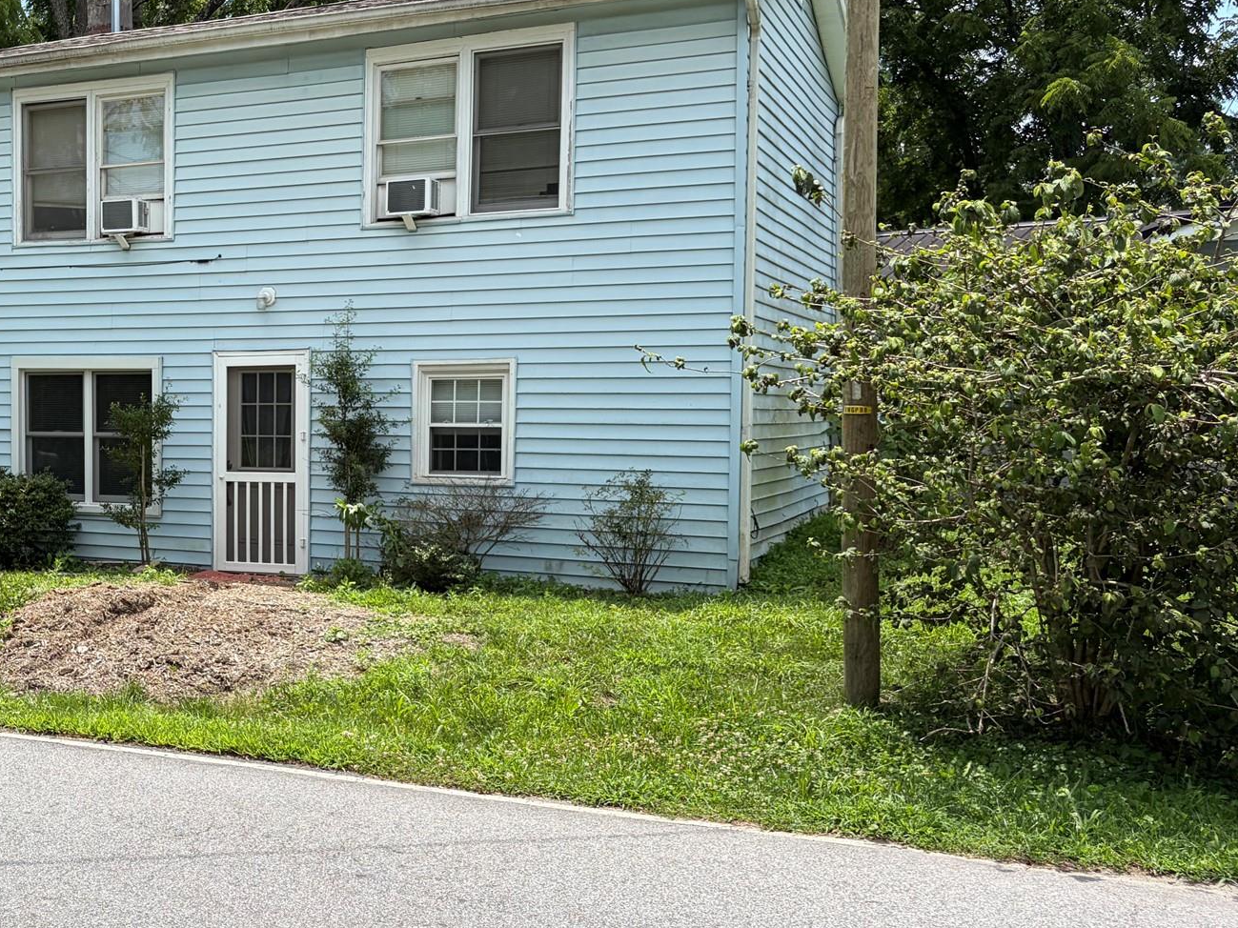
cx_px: 264
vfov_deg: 35.1
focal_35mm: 41
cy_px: 459
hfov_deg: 43.8
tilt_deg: -1.8
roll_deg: +0.0
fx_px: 1466
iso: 50
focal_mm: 5.96
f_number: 1.6
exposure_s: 1/2639
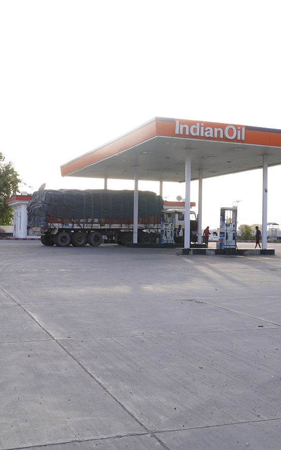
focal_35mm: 46
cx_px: 162
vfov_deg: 43.5
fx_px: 564
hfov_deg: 28.0
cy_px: 225
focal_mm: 30
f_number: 7.1
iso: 320
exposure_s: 1/200
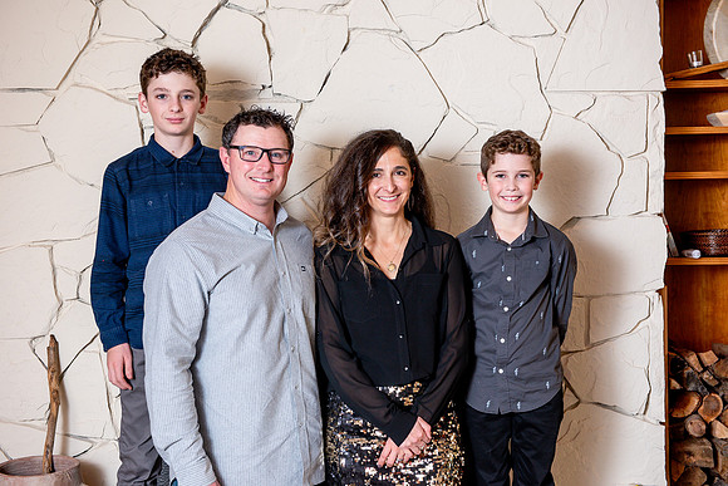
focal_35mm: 56
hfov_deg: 35.6
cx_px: 364
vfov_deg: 24.2
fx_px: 1133
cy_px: 243
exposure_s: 1/200
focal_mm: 56
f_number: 5
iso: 500
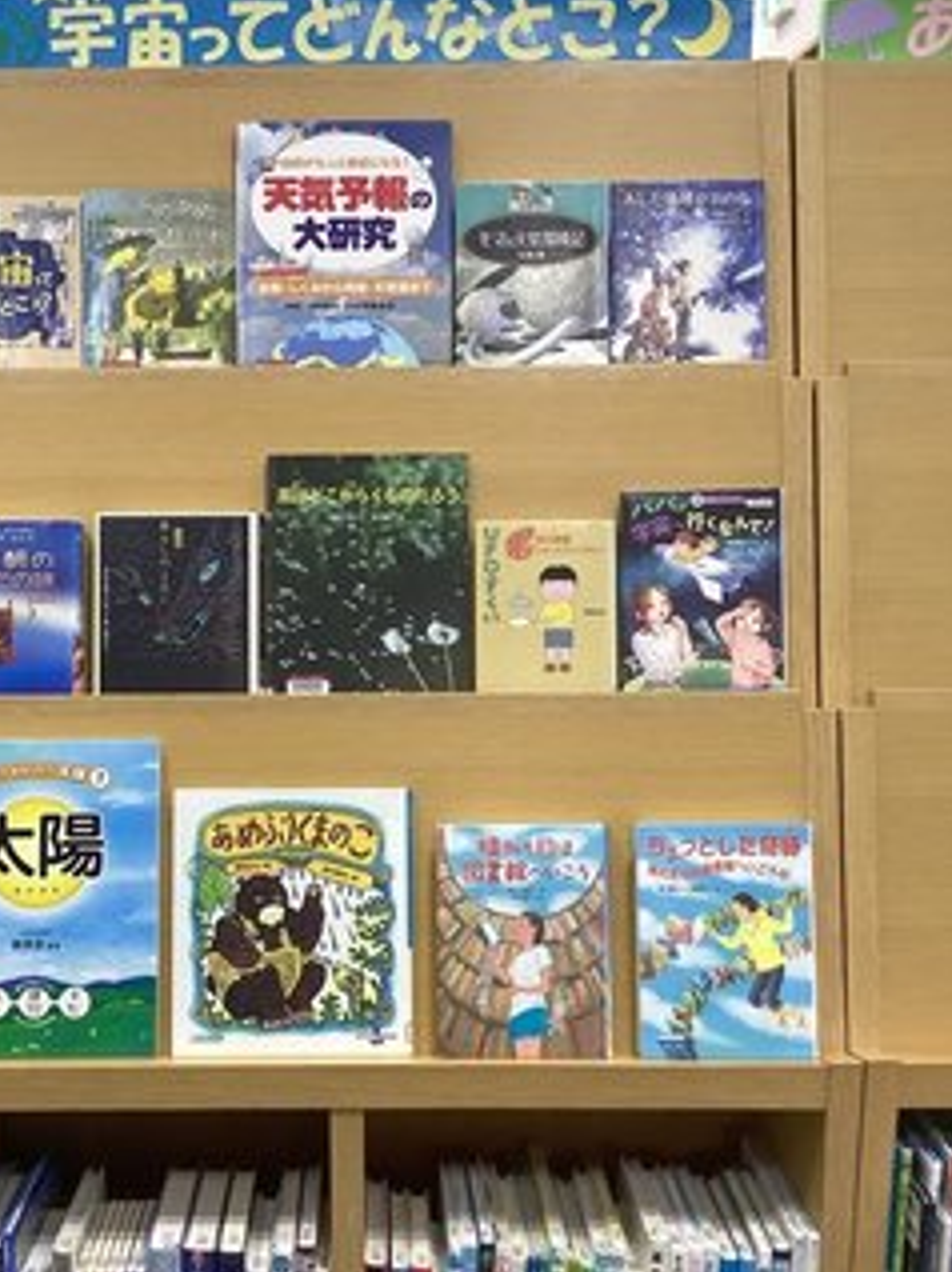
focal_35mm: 39
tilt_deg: -12.6
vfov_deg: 47.7
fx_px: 1432
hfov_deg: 36.6
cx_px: 360
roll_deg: -0.1
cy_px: 732
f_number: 2.4
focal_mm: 3.3
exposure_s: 1/60
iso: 160
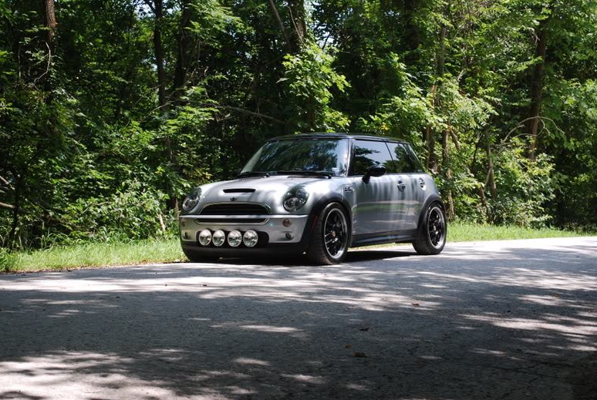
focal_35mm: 62
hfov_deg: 32.3
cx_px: 290
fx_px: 1030
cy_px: 205
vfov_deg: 22.0
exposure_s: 1/125
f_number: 5.6
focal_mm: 40
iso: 100
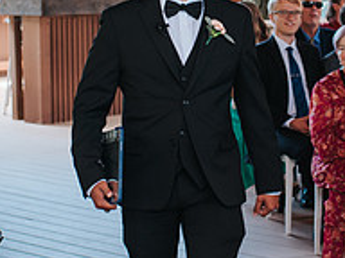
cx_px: 220
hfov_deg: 16.3
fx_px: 1206
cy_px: 54
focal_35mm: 121
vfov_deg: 12.2
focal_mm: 35
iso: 250
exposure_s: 1/125
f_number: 3.2
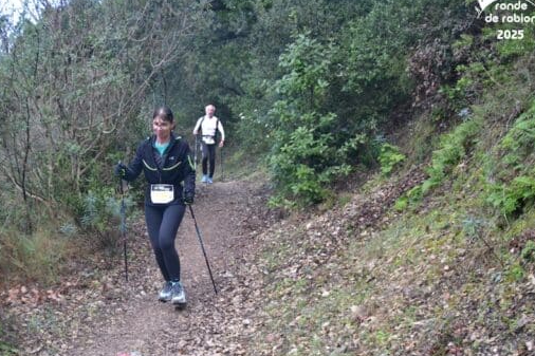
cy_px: 214
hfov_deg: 46.4
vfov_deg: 32.5
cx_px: 162
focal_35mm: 41
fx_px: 609
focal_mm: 18
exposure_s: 1/500
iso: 1800
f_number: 3.5
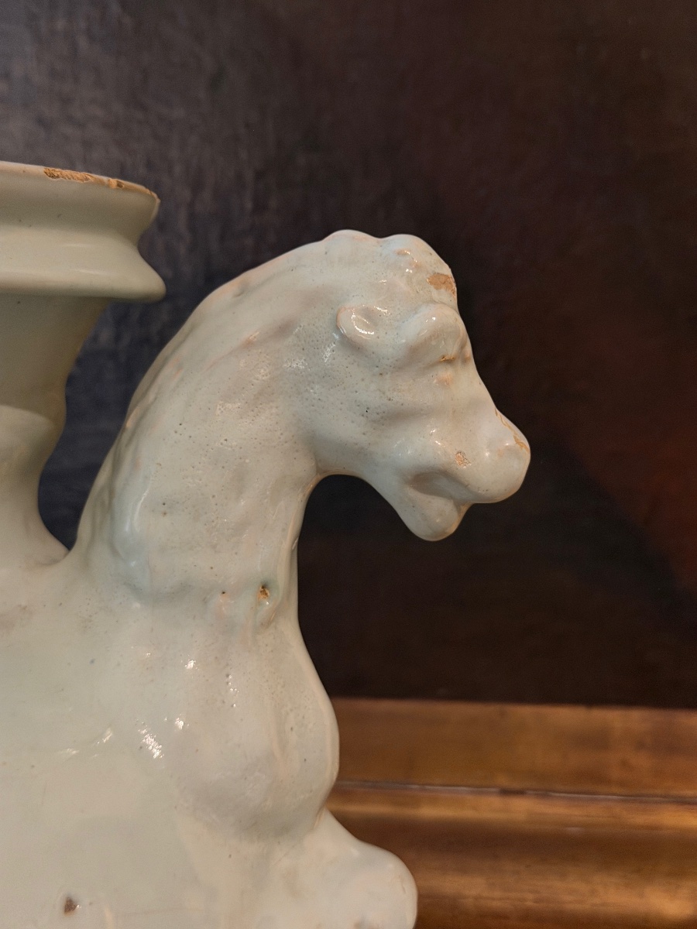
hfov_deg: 30.3
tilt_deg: -5.1
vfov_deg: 39.7
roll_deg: -0.7
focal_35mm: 48
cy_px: 464
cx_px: 348
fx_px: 1289
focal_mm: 6.76
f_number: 1.78
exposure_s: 1/33
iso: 320
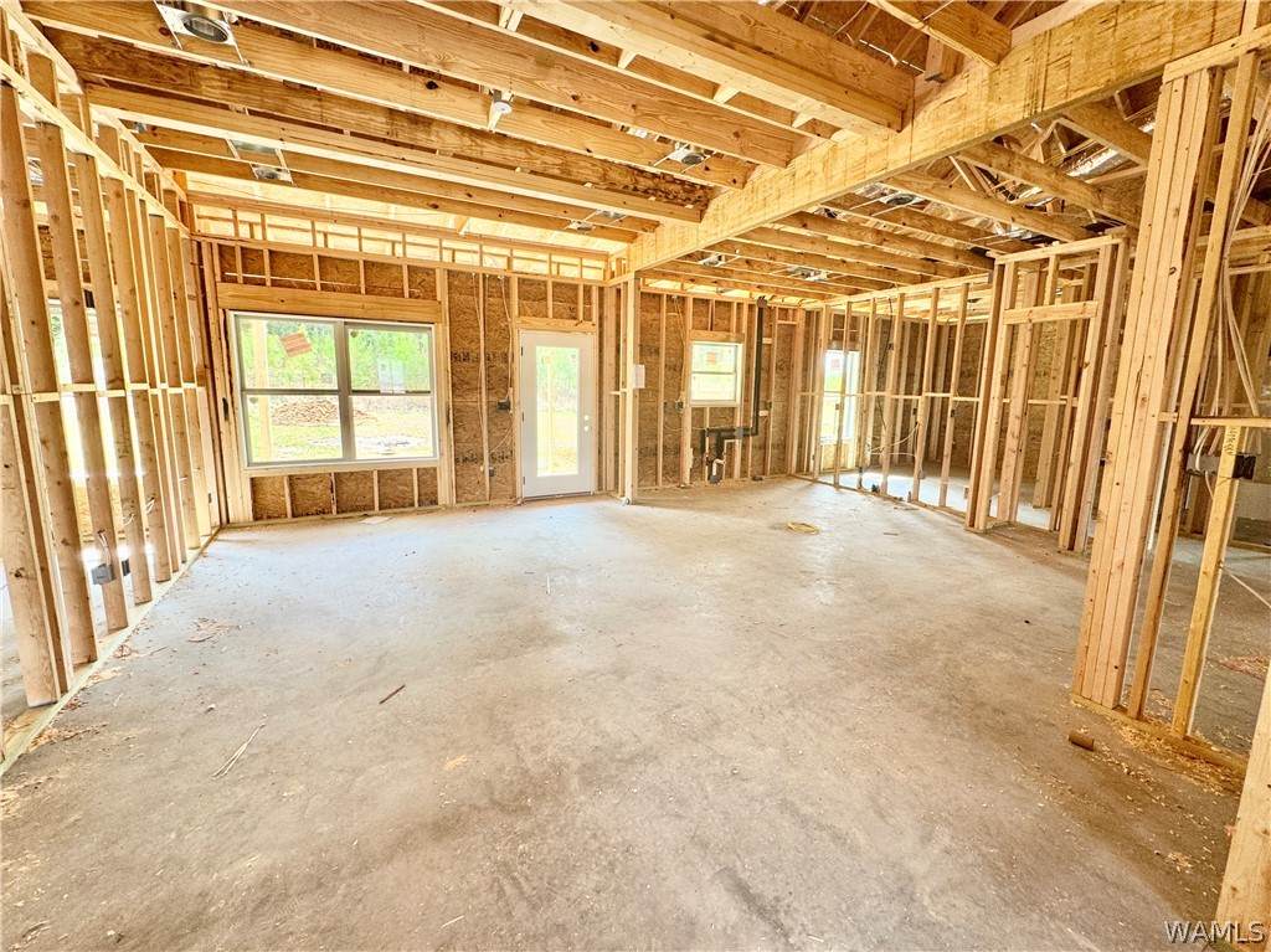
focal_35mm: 14
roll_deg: -0.8
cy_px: 476
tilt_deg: -8.8
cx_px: 636
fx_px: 514
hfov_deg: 102.1
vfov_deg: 85.6
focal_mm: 2.22
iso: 80
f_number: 2.2
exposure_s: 1/99
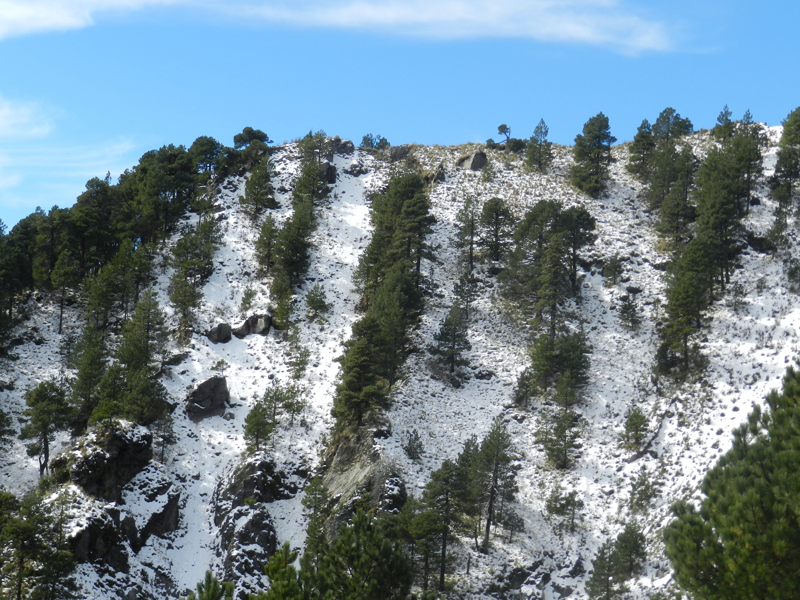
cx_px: 400
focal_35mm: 100
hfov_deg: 19.6
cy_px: 300
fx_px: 2311
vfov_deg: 14.8
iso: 160
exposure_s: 1/800
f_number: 4.6
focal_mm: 17.7
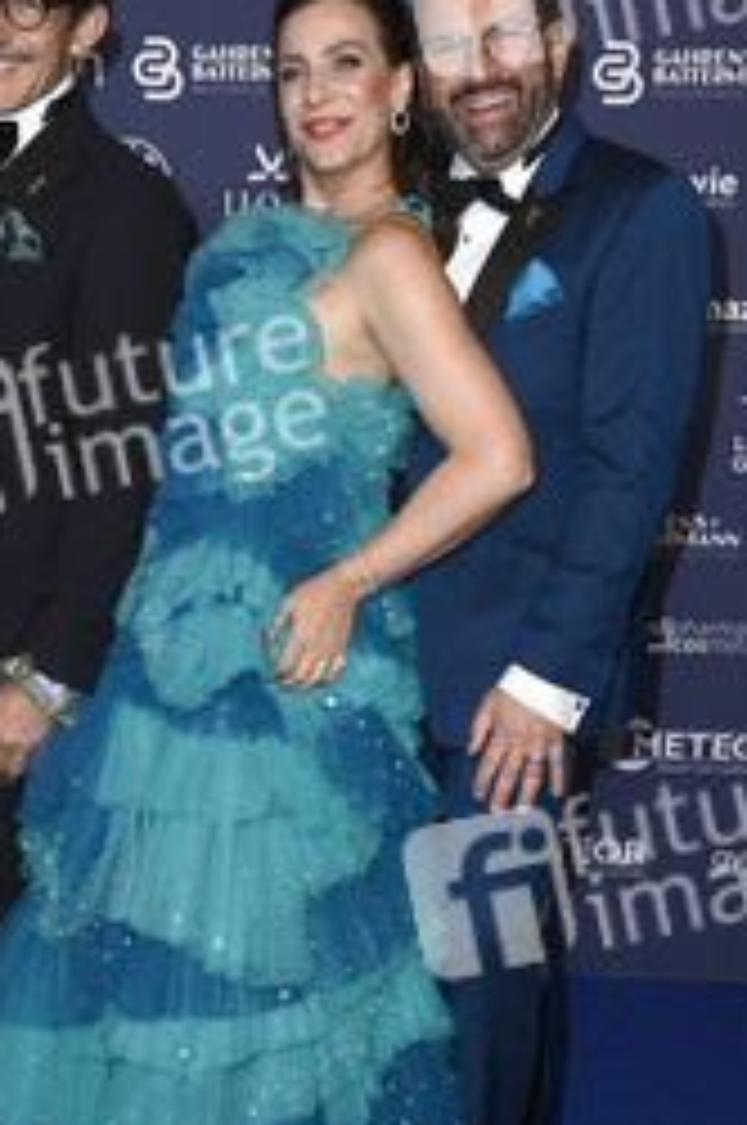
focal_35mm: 56
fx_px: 1748
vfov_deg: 35.6
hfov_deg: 24.0
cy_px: 648
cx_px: 225
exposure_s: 1/250
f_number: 5.6
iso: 400
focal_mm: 35
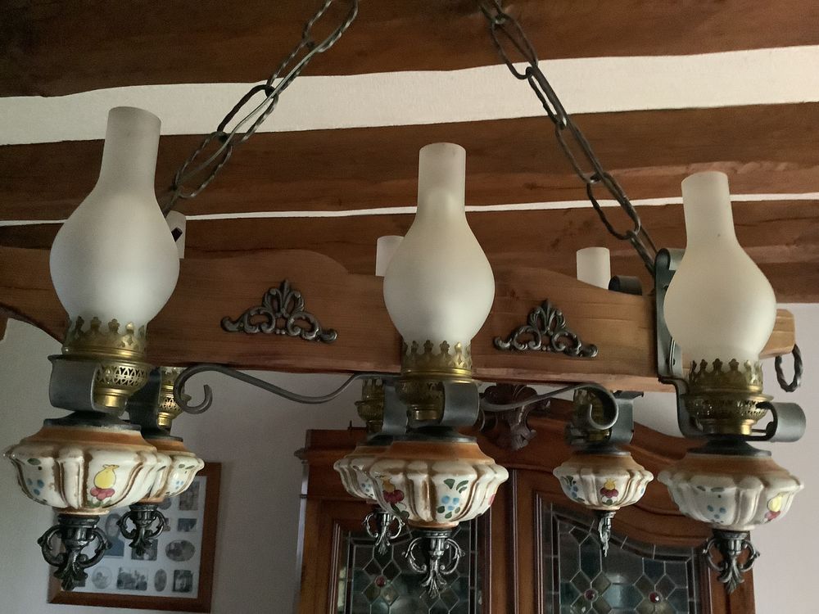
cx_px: 410
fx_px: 733
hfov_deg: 58.4
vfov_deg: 45.4
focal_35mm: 31
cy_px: 307
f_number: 2.4
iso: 640
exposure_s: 1/17
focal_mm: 3.3
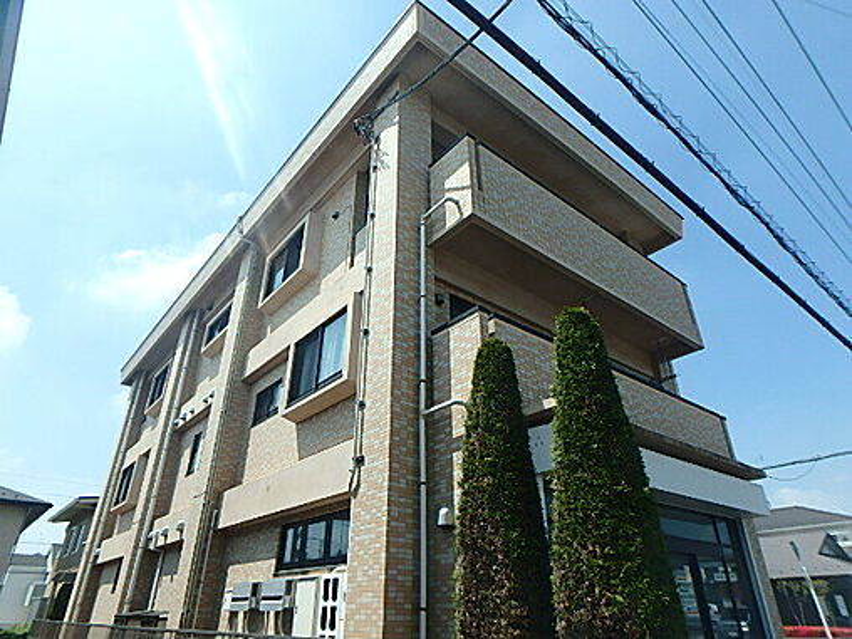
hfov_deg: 79.0
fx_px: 517
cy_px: 320
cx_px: 426
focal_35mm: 21
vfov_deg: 63.4
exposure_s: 1/500
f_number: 6
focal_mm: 3.7
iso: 125
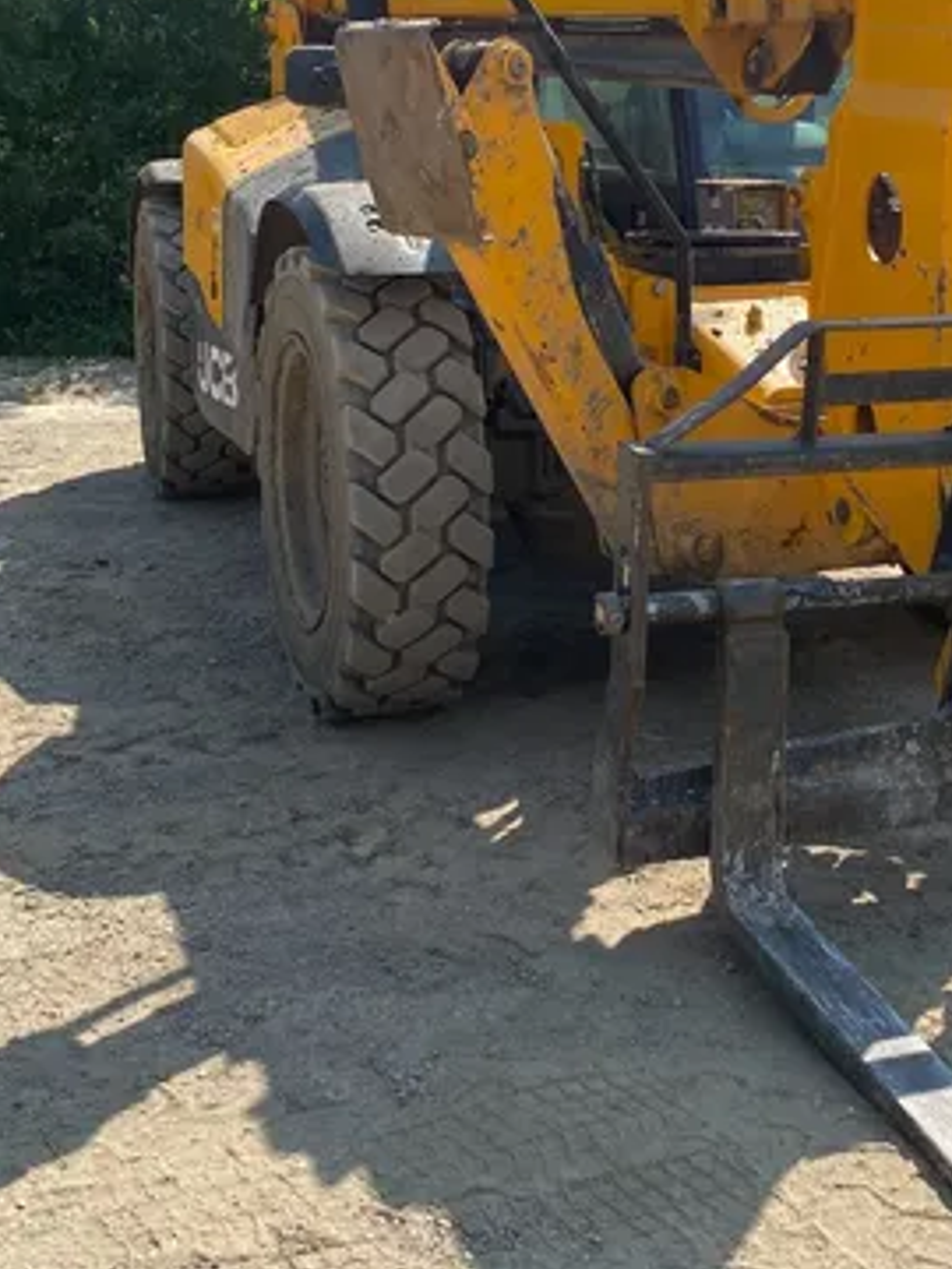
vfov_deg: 35.5
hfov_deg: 27.5
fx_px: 1943
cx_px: 571
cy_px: 337
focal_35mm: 53
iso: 32
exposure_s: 1/1961
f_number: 1.8
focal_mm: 4.25
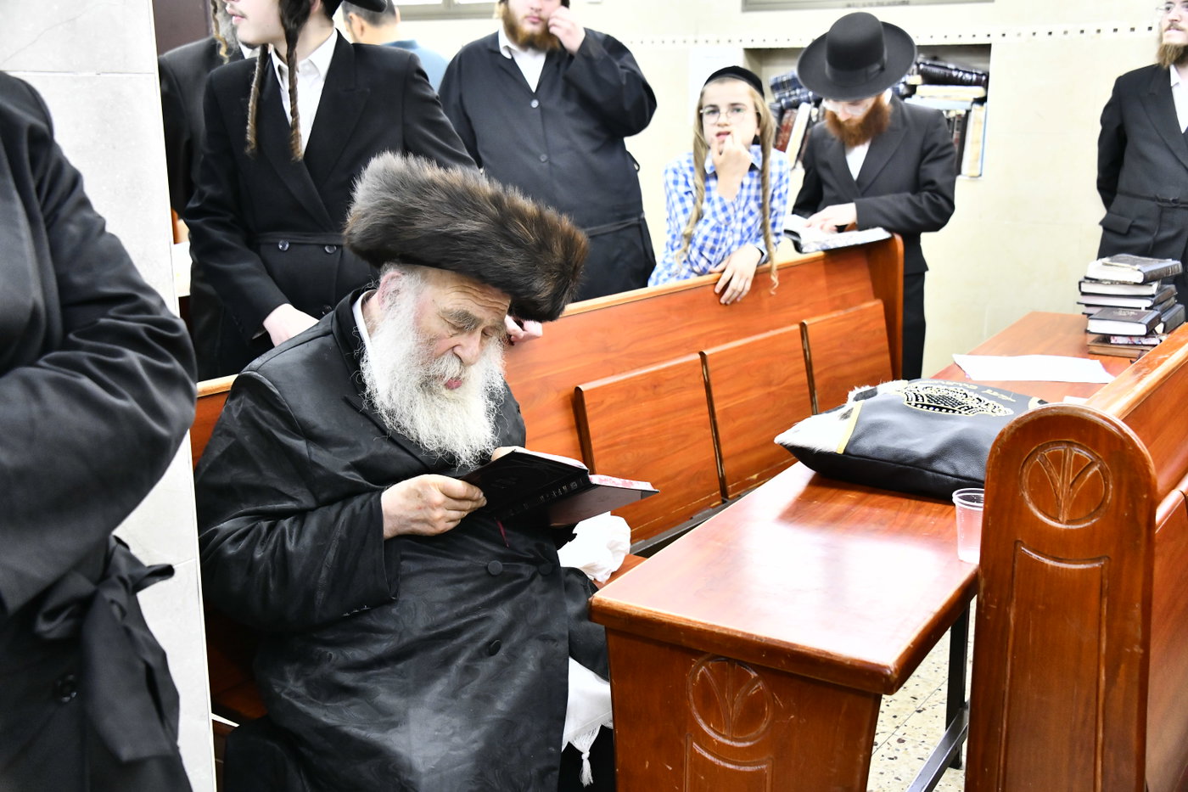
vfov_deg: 33.4
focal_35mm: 40
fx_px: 1320
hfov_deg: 48.5
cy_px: 396
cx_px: 594
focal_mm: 40
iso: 3200
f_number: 5.6
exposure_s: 1/250
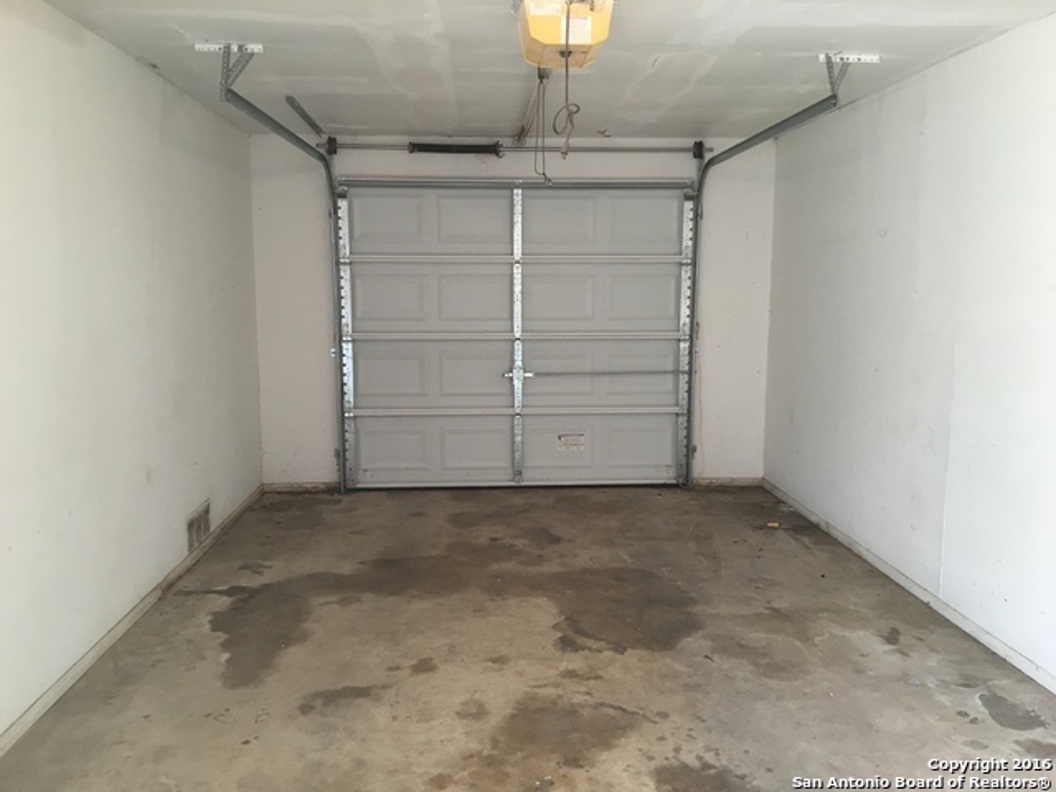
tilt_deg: -7.3
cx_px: 528
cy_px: 396
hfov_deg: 61.7
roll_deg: -0.1
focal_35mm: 29
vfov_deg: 48.2
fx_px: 885
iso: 100
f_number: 2.2
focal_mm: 4.15
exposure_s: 1/33
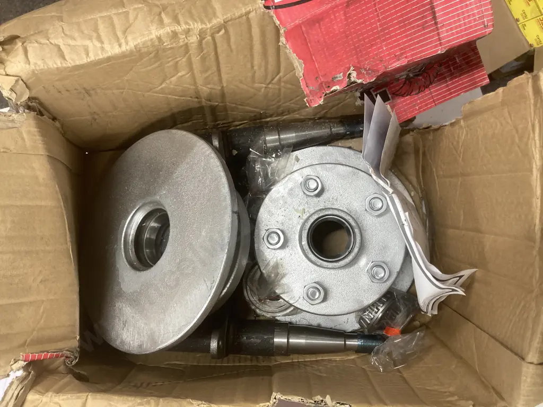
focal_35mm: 28
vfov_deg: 49.7
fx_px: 439
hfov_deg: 63.4
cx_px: 272
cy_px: 204
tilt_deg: -86.2
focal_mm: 3.99
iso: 125
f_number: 1.8
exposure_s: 1/50
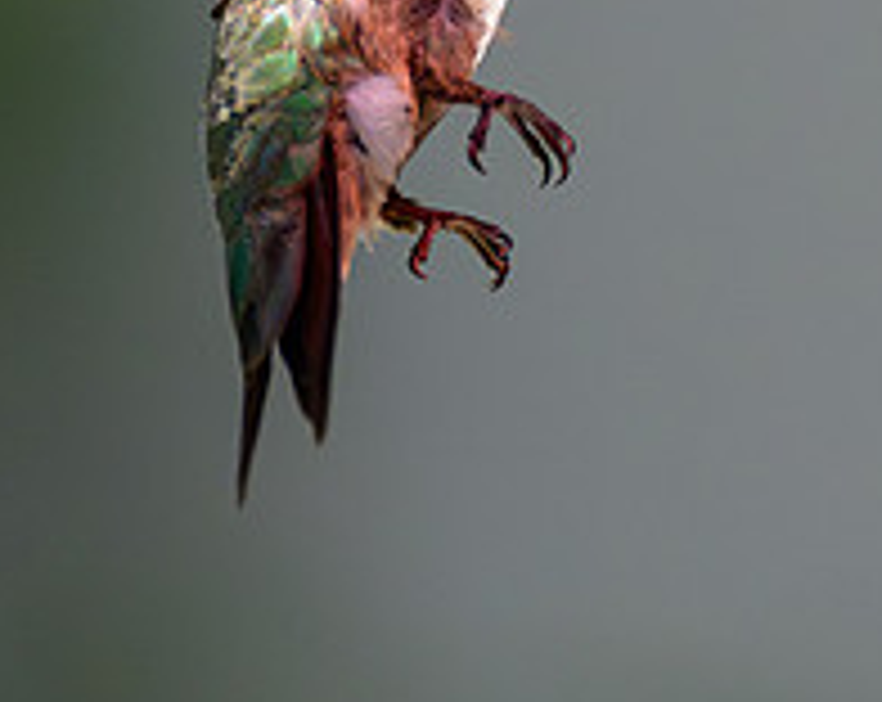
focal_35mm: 1542
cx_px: 618
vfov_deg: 1.0
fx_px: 40172
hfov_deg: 1.3
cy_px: -128
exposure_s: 1/4000
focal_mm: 320
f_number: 6.3
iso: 2500
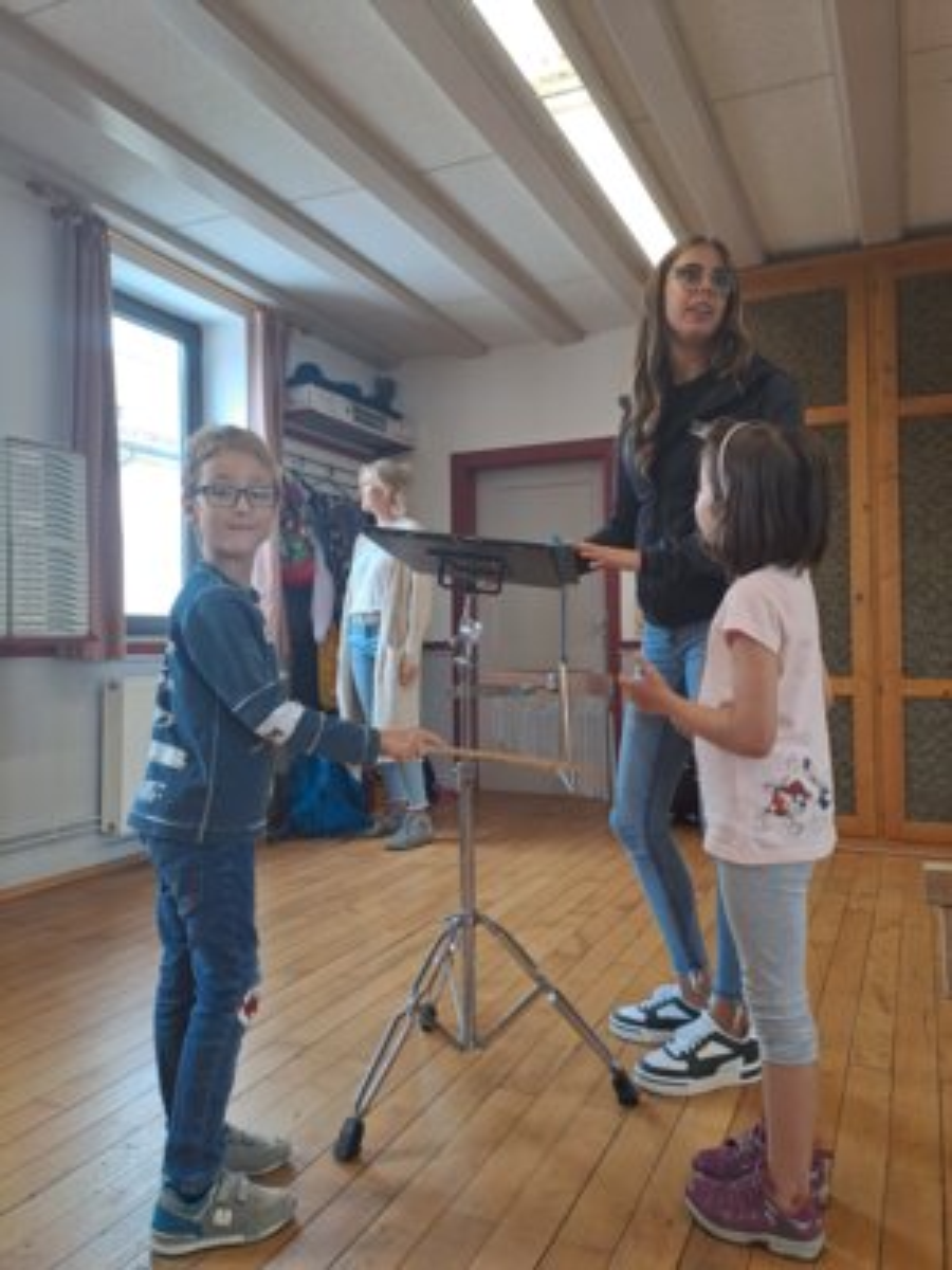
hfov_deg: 54.9
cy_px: 635
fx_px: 917
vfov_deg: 69.4
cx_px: 476
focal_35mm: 25
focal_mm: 4.65
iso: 40
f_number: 1.8
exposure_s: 1/50
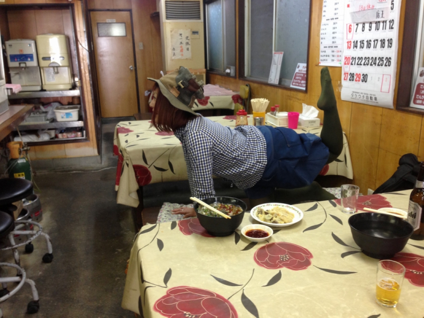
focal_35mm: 33
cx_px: 212
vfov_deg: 42.9
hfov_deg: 55.4
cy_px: 159
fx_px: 404
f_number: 2.4
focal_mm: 4.13
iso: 100
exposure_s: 1/20
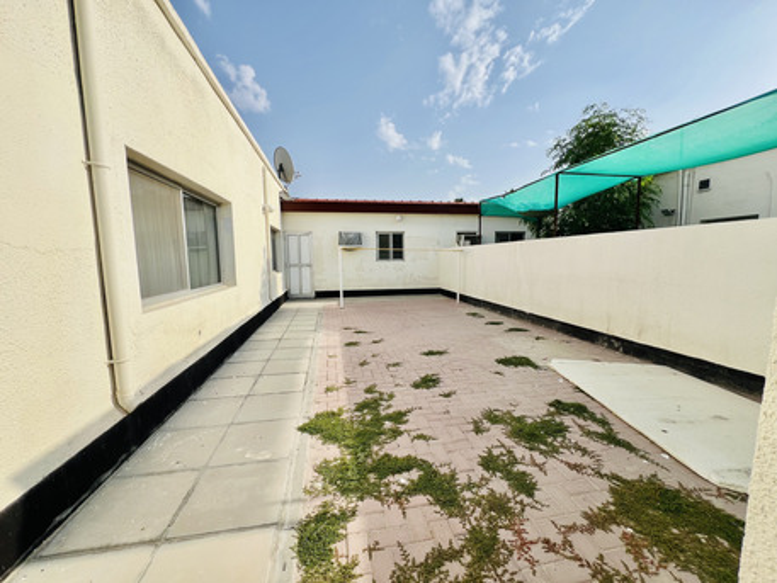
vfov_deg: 89.9
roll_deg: +2.3
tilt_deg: -5.7
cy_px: 292
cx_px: 388
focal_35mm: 13
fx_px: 292
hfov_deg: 106.2
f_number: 1.8
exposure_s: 1/2016
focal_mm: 1.57
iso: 32
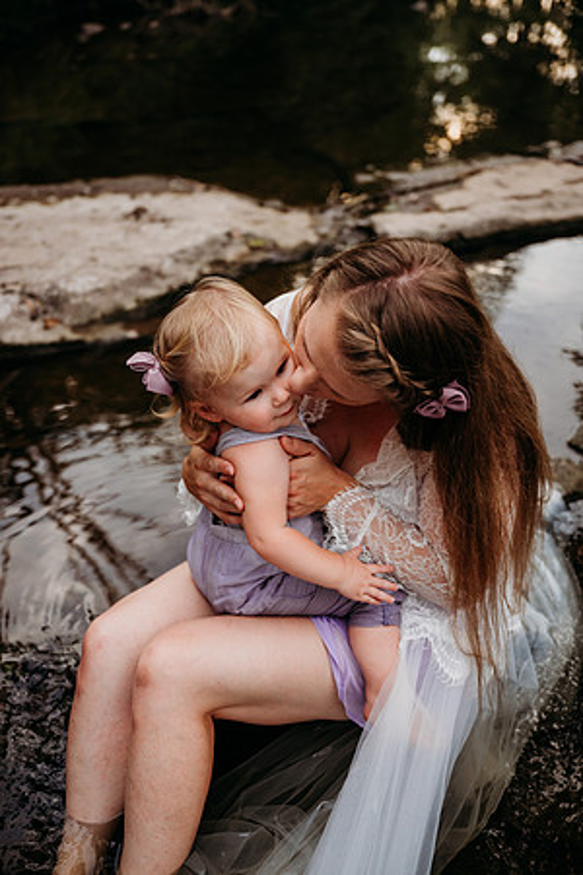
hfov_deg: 38.4
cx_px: 292
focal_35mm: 34
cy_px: 438
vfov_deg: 55.1
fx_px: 838
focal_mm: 34.5
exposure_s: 1/1600
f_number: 2.8
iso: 500
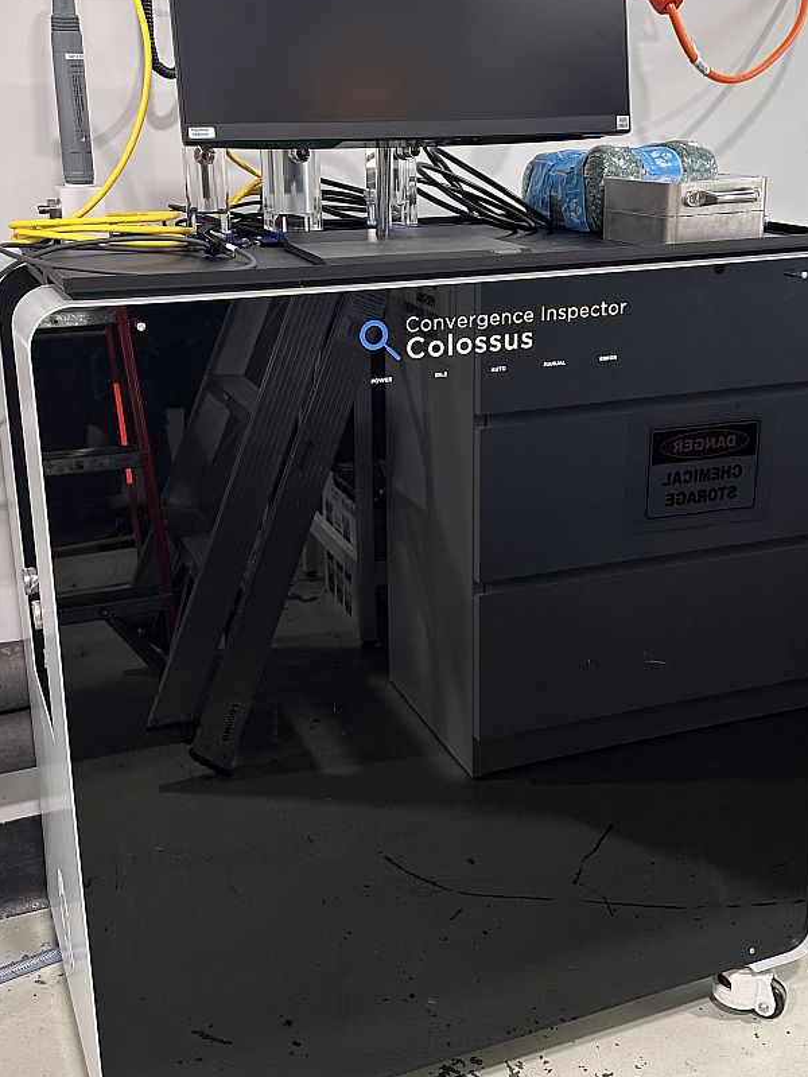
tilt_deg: -15.3
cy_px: 469
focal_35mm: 40
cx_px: 434
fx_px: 1245
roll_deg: +0.5
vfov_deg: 46.7
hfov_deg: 35.9
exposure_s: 1/100
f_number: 1.78
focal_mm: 6.86
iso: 160
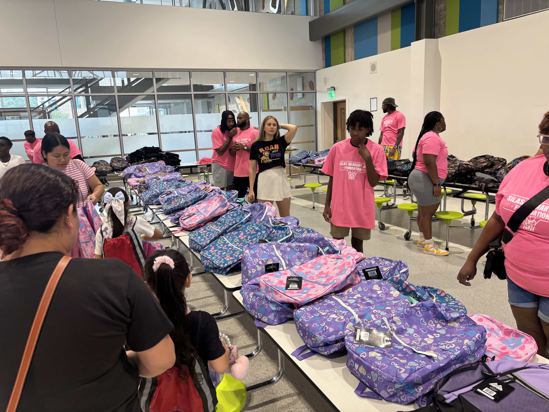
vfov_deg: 53.1
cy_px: 206
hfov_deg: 67.3
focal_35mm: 26
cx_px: 274
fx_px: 412
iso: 80
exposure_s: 1/60
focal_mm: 5.96
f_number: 1.6
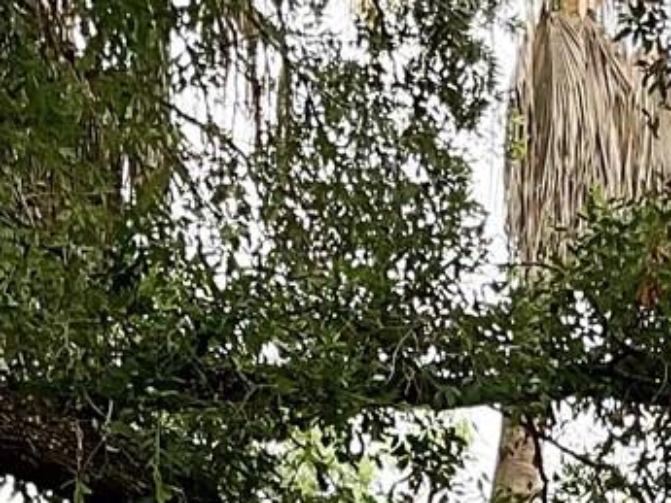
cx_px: 294
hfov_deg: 11.5
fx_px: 3335
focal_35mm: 172
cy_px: 1117
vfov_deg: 8.1
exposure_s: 1/122
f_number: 1.8
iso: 25
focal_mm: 3
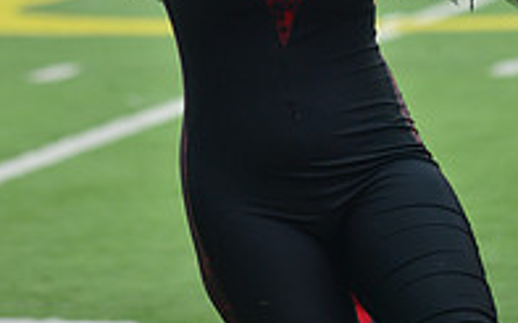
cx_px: 283
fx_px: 6549
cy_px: -265
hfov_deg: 4.5
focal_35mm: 464
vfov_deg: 2.8
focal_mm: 200
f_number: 5.6
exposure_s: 1/640
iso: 200
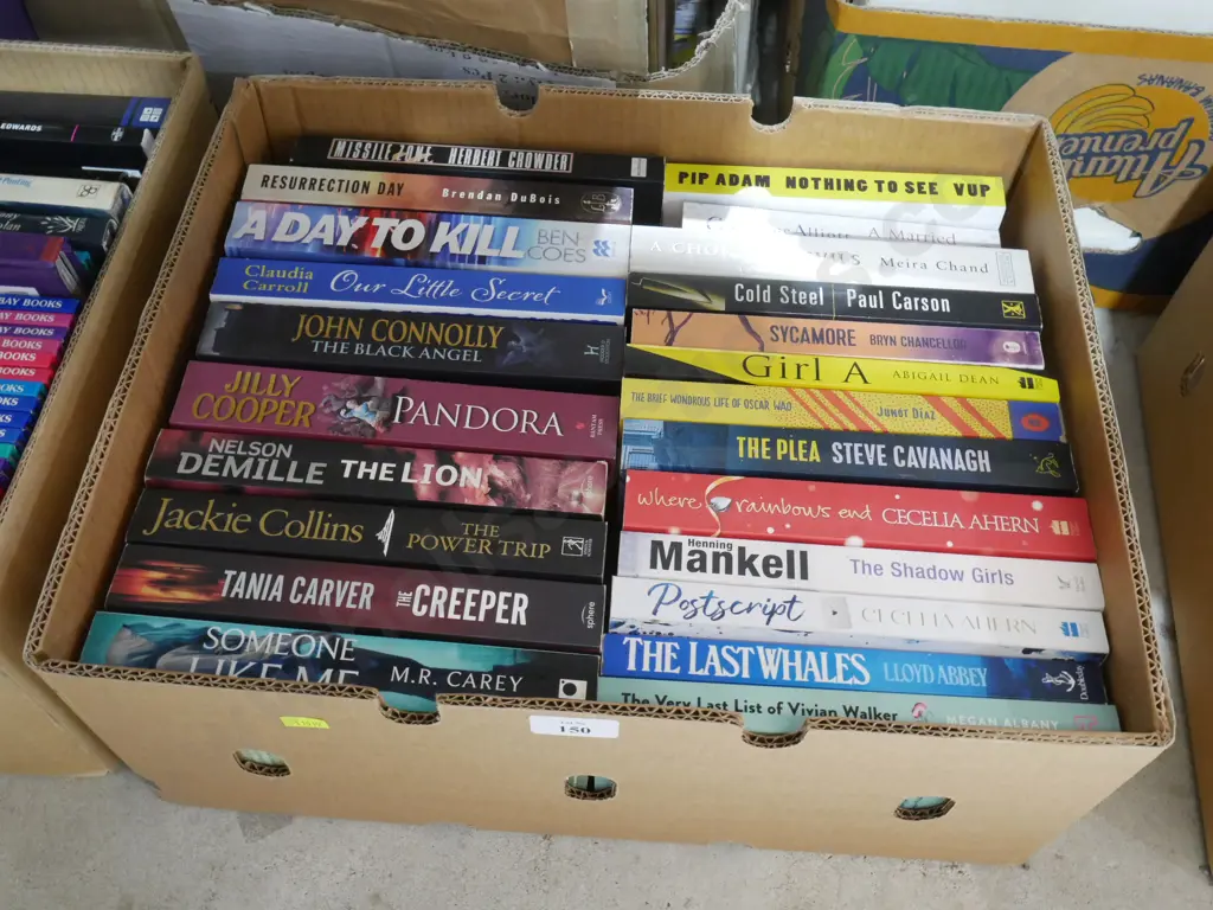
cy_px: 455
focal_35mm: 32
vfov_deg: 44.2
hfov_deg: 56.8
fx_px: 1121
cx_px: 606
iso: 3200
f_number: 9
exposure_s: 1/13
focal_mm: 16
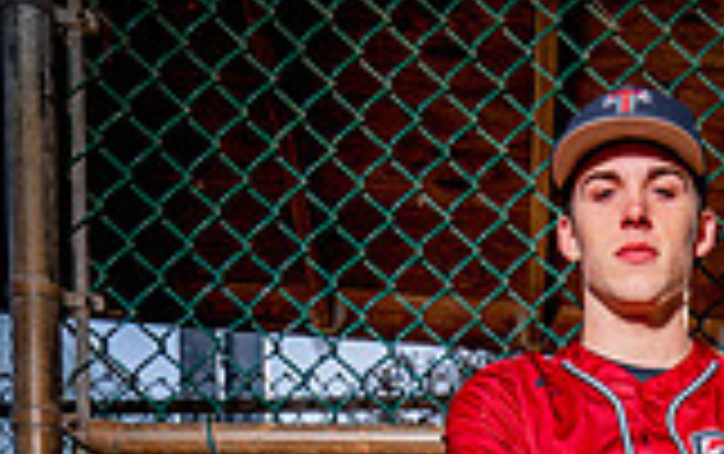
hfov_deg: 28.0
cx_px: 630
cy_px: 984
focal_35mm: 71
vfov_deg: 14.4
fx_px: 1402
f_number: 13
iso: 200
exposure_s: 1/125
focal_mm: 25
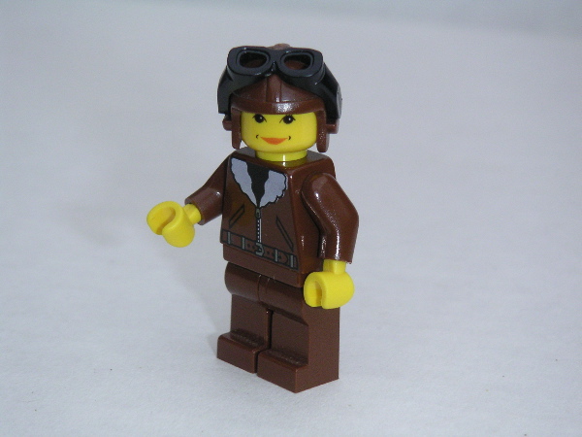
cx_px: 291
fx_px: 1866
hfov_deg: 17.7
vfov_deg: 13.3
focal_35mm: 111
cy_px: 218
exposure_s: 1/350
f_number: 8
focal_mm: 17.1
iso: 160
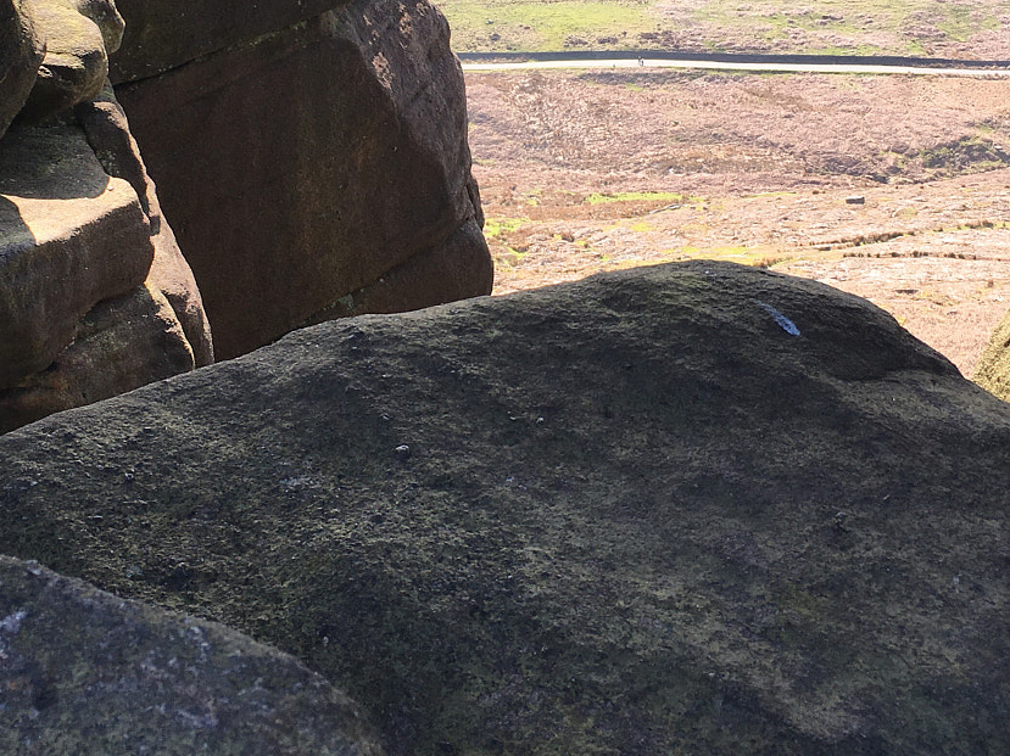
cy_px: 153
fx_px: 1633
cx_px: 496
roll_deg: +3.0
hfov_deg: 34.4
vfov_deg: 25.6
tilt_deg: -19.9
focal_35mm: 56
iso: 25
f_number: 2.2
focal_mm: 4.15
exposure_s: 1/323
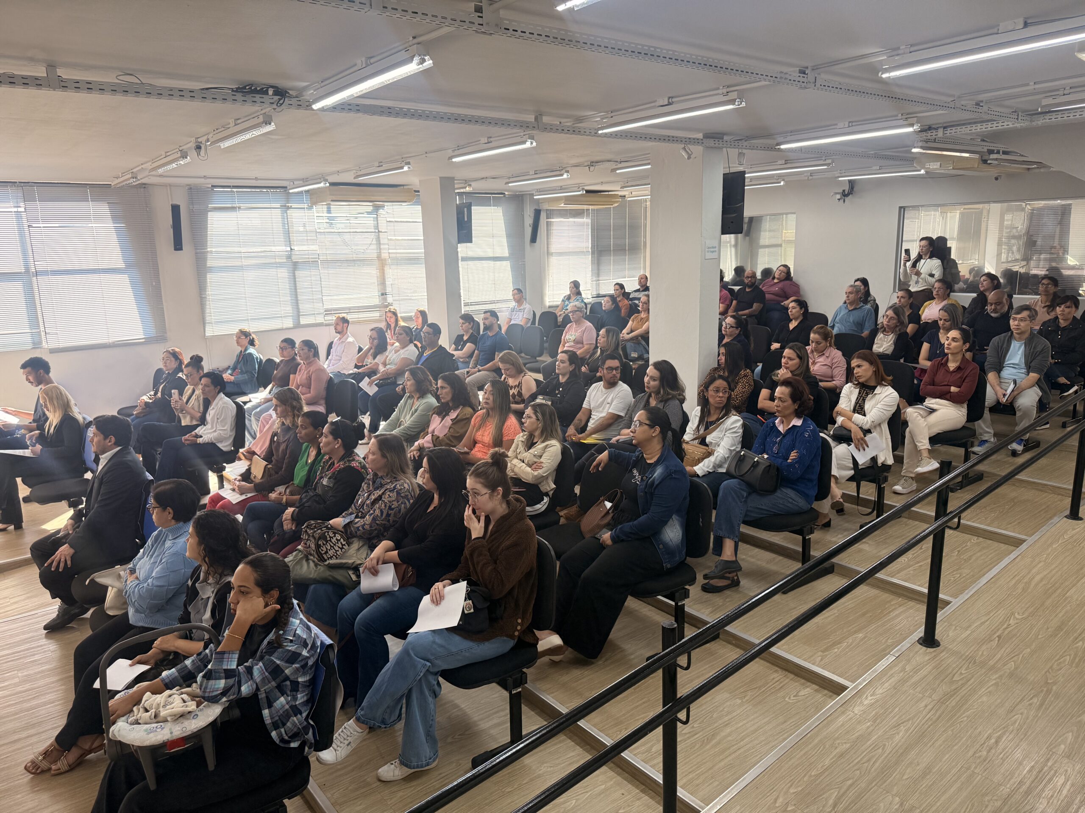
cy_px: 406
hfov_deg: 71.6
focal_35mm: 24
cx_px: 542
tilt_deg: -11.5
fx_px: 752
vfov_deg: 56.8
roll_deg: +1.6
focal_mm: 6.76
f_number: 1.78
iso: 200
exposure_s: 1/147
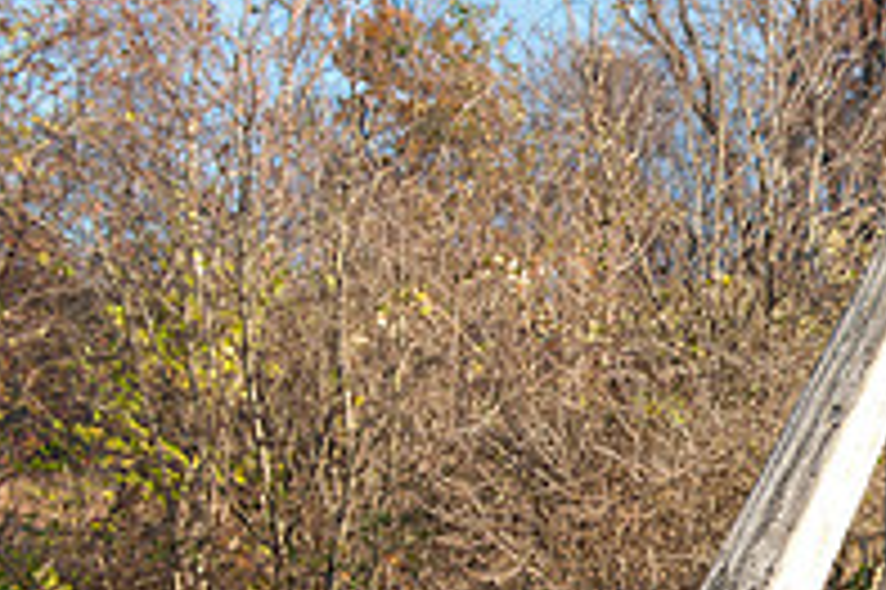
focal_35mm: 112
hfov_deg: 16.8
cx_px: 1286
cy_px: 576
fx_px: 2754
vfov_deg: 12.1
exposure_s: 1/200
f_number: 5.6
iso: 100
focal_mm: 38
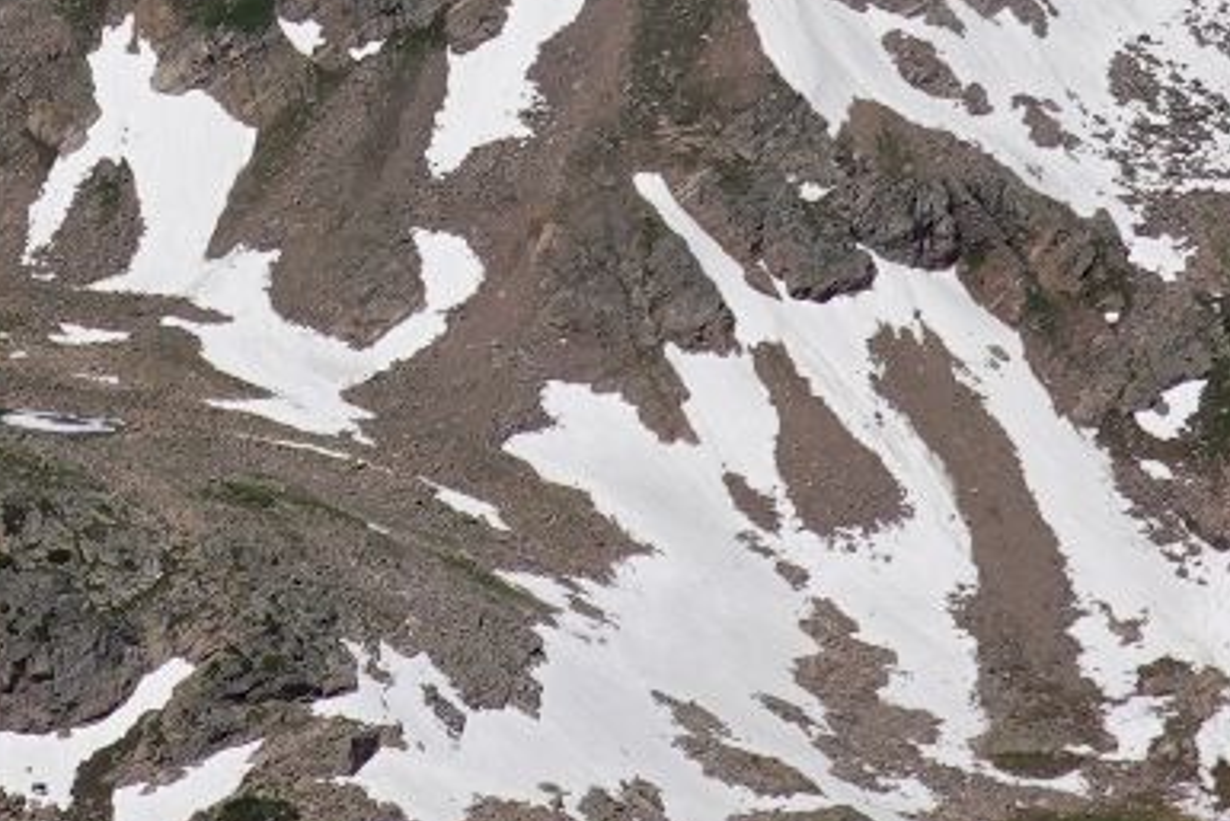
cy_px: -324
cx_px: 58
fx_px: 6904
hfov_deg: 10.1
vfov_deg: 6.7
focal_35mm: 202
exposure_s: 1/1000
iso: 100
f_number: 5.6
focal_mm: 14.12
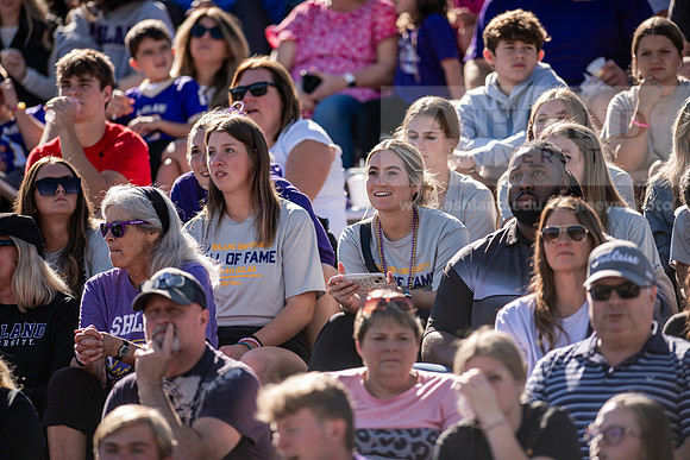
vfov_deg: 4.6
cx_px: 345
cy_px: 230
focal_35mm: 300
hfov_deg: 6.9
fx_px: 5751
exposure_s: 1/1250
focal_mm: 300
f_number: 3.2
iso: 200
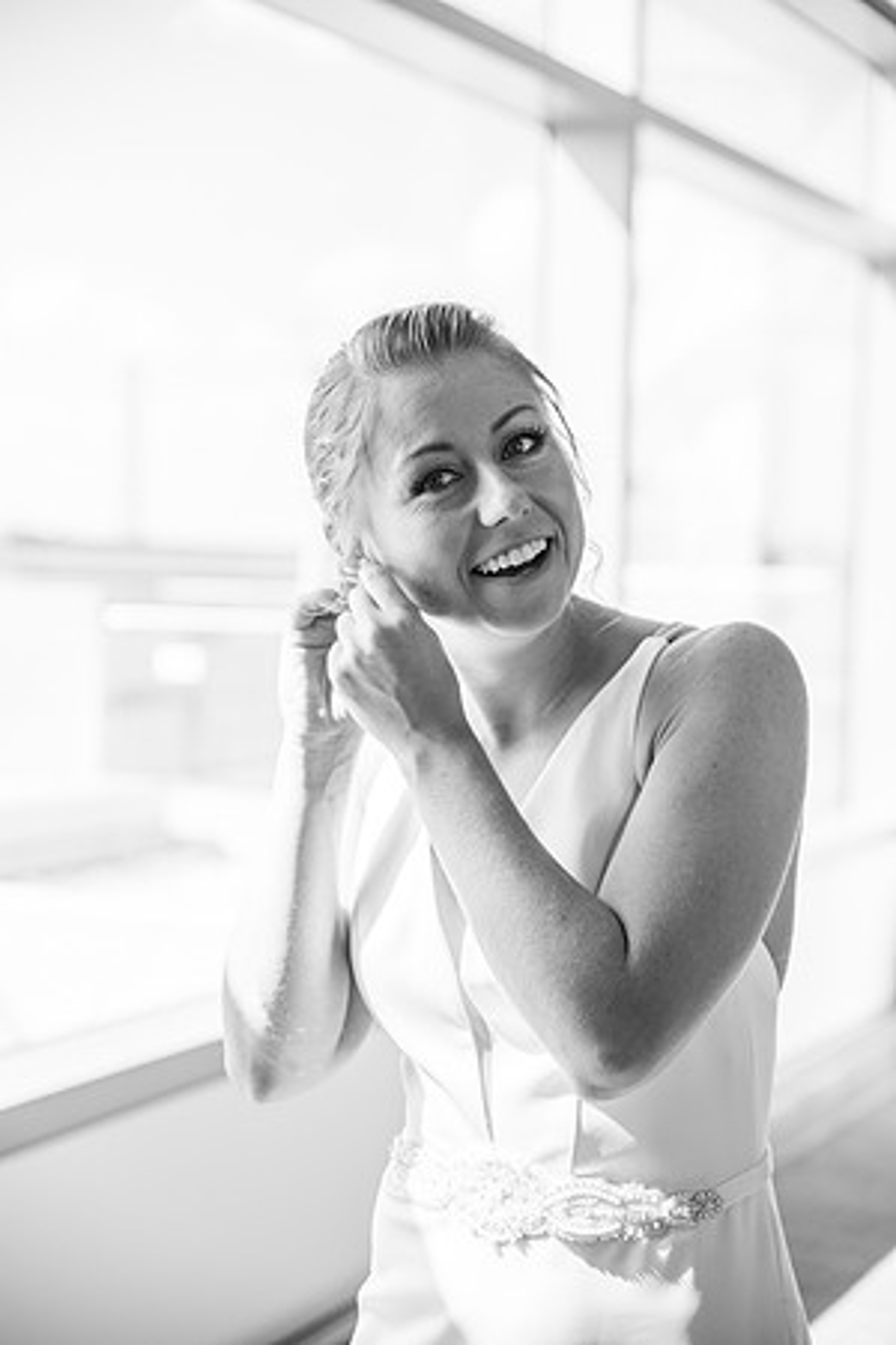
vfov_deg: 31.0
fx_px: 2426
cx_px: 448
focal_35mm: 65
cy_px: 672
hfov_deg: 20.9
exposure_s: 1/500
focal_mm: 65
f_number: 3.5
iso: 200
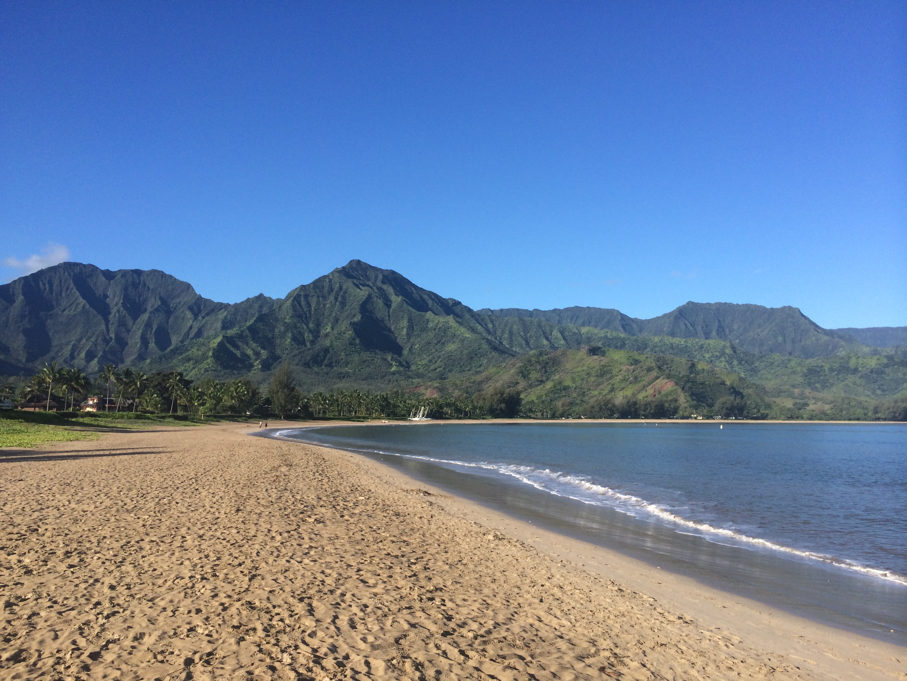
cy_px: 340
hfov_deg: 60.0
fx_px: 786
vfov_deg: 46.8
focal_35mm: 30
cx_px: 454
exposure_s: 1/1709
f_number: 2.2
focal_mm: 4.12
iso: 40
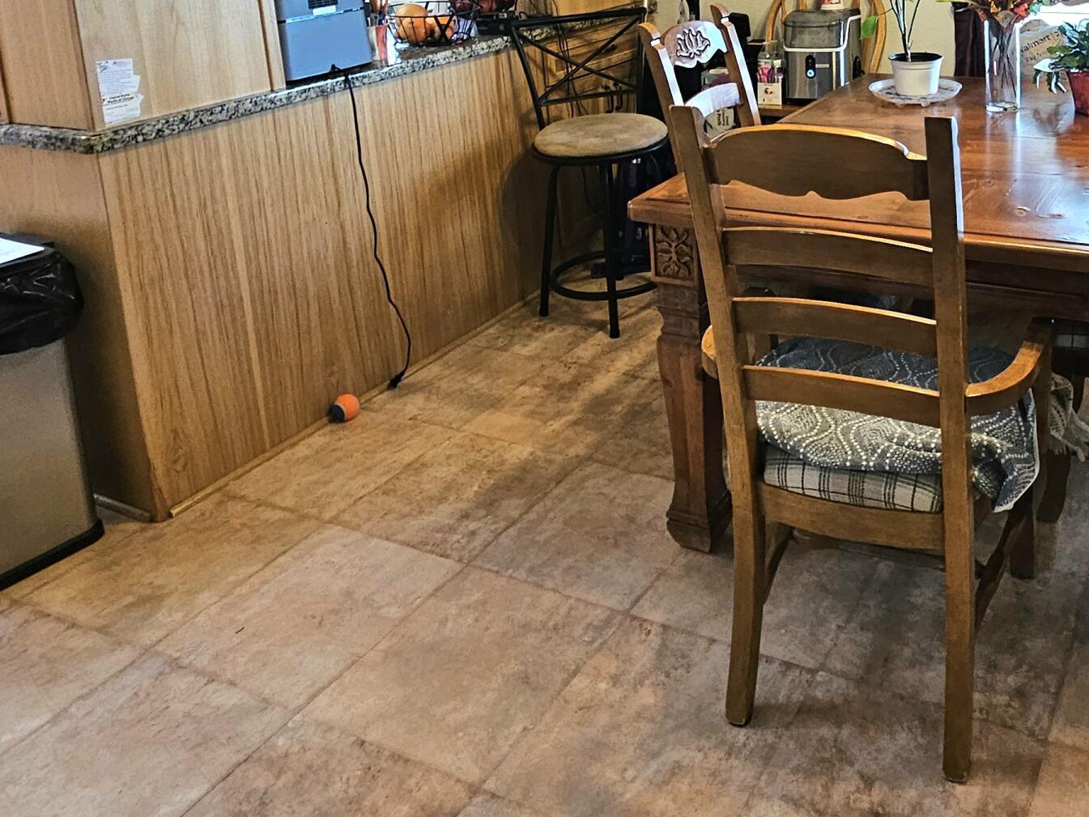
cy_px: 39
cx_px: 845
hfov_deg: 57.8
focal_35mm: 29
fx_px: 912
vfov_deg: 42.9
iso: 200
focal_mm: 2.2
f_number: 2.2
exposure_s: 1/60.2
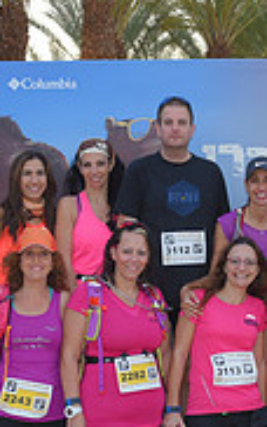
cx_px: 248
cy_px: 240
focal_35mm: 94
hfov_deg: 13.8
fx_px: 1093
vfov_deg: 22.1
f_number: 5.6
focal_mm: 29
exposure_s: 1/125
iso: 400
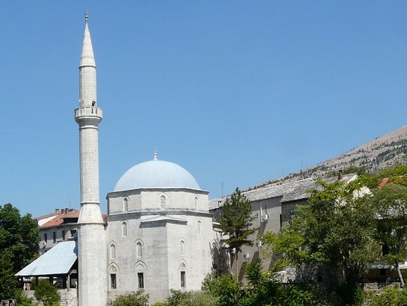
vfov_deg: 22.0
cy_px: 234
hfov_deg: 29.0
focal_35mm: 66
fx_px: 776
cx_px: 113
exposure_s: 1/400
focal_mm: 6
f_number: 6.3
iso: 100
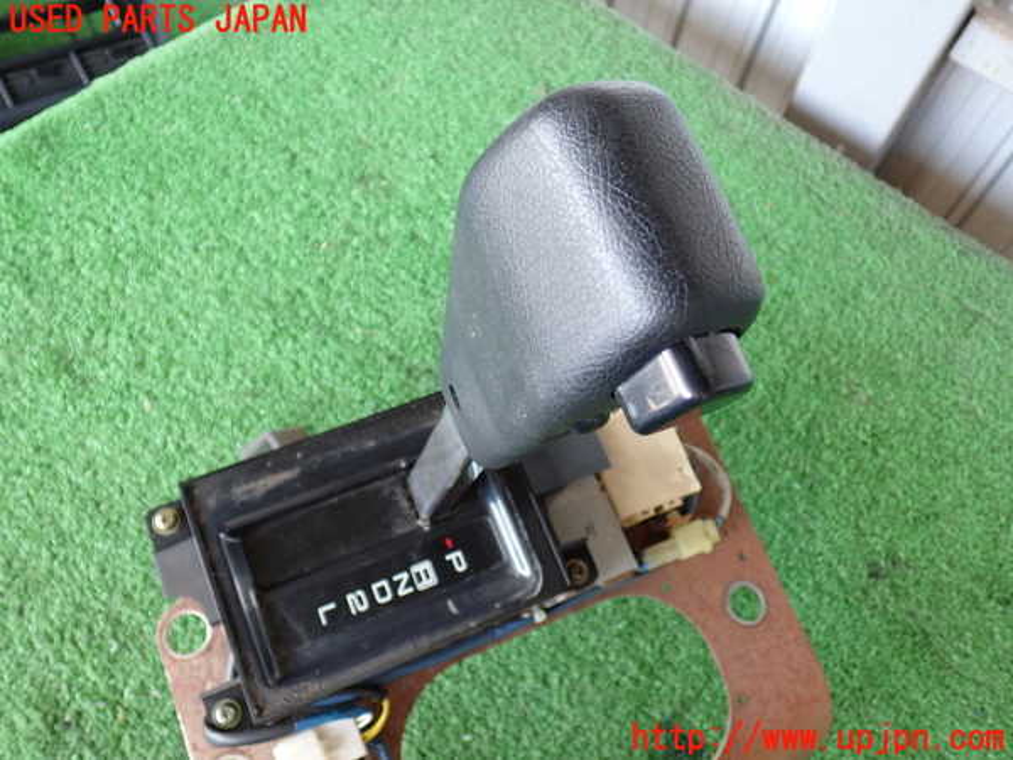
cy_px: 380
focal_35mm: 32
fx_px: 936
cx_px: 506
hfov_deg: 56.8
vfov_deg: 44.2
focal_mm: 5.79
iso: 200
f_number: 2.4
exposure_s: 1/50
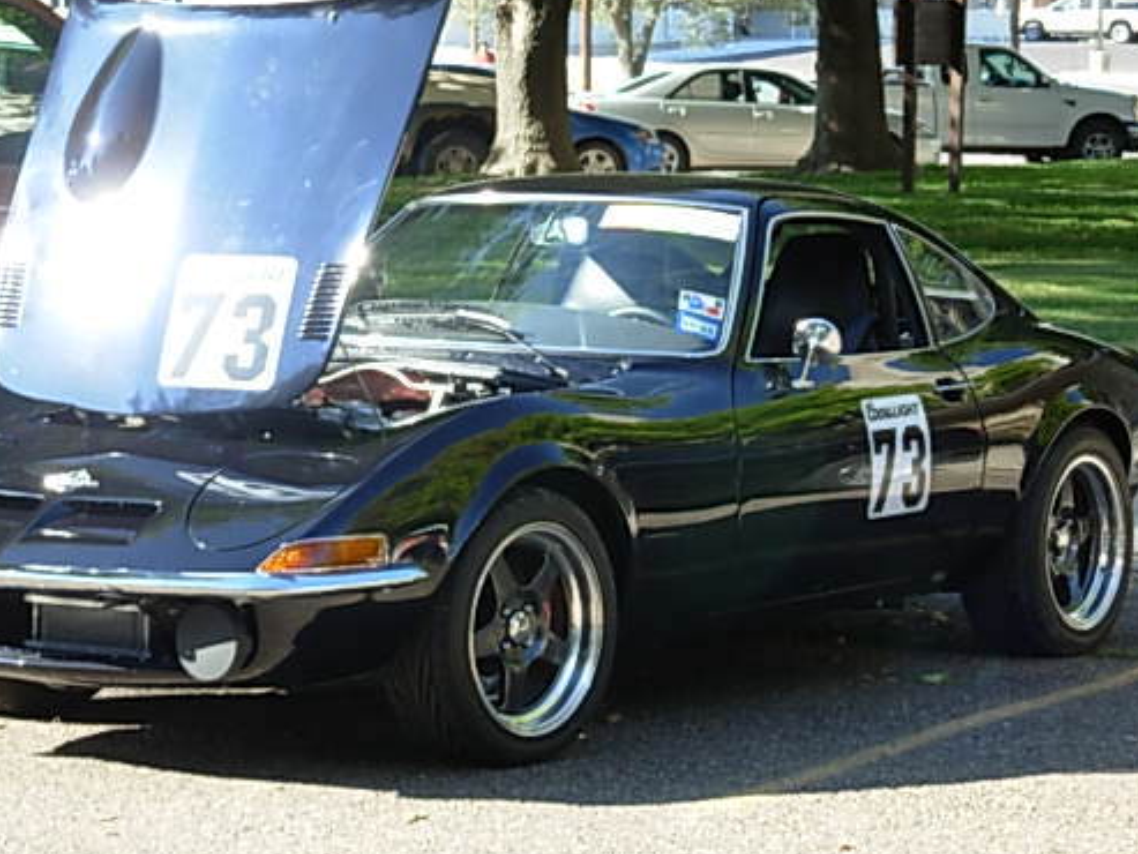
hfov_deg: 14.6
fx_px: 4439
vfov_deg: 11.0
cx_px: 432
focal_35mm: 135
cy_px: 372
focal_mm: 17.2
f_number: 4
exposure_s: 1/121
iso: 50
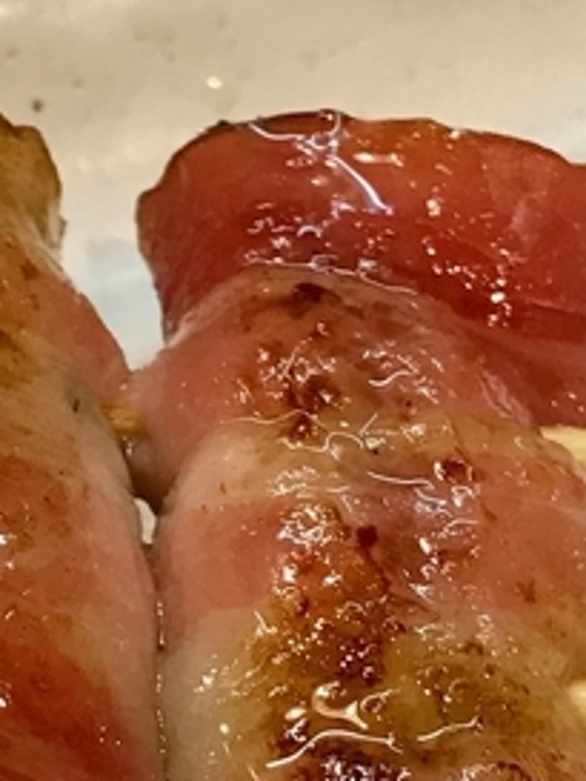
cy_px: 518
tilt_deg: -53.0
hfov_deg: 12.0
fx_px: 2774
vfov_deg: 16.0
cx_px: 212
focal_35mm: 123
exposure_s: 1/17
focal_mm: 3.99
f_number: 1.8
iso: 40
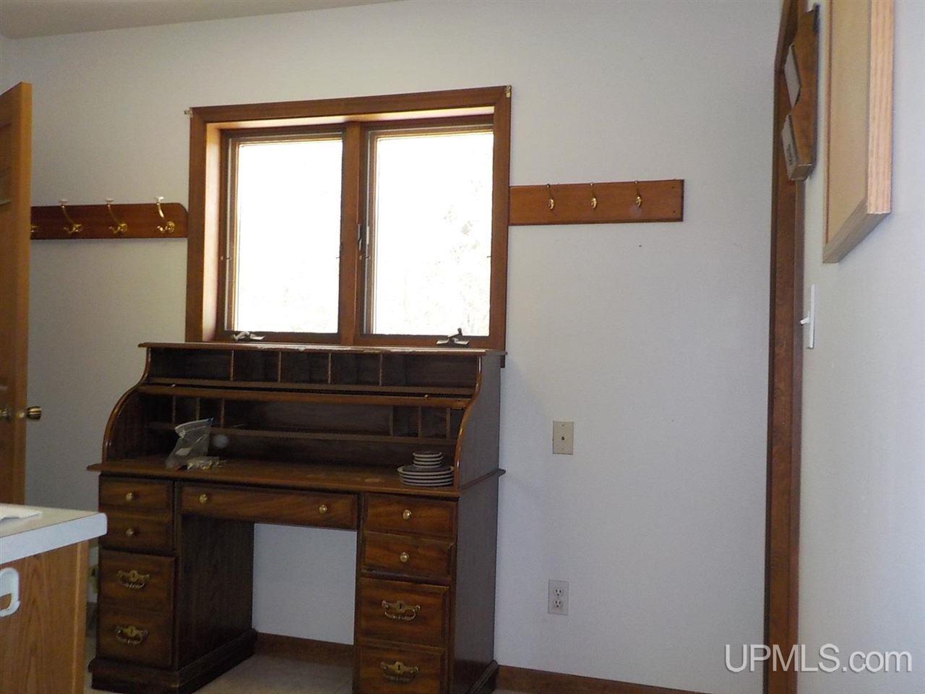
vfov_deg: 46.8
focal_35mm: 30
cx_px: 462
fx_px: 802
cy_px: 347
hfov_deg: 60.0
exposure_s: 1/30
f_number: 3.3
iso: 320
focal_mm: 4.1
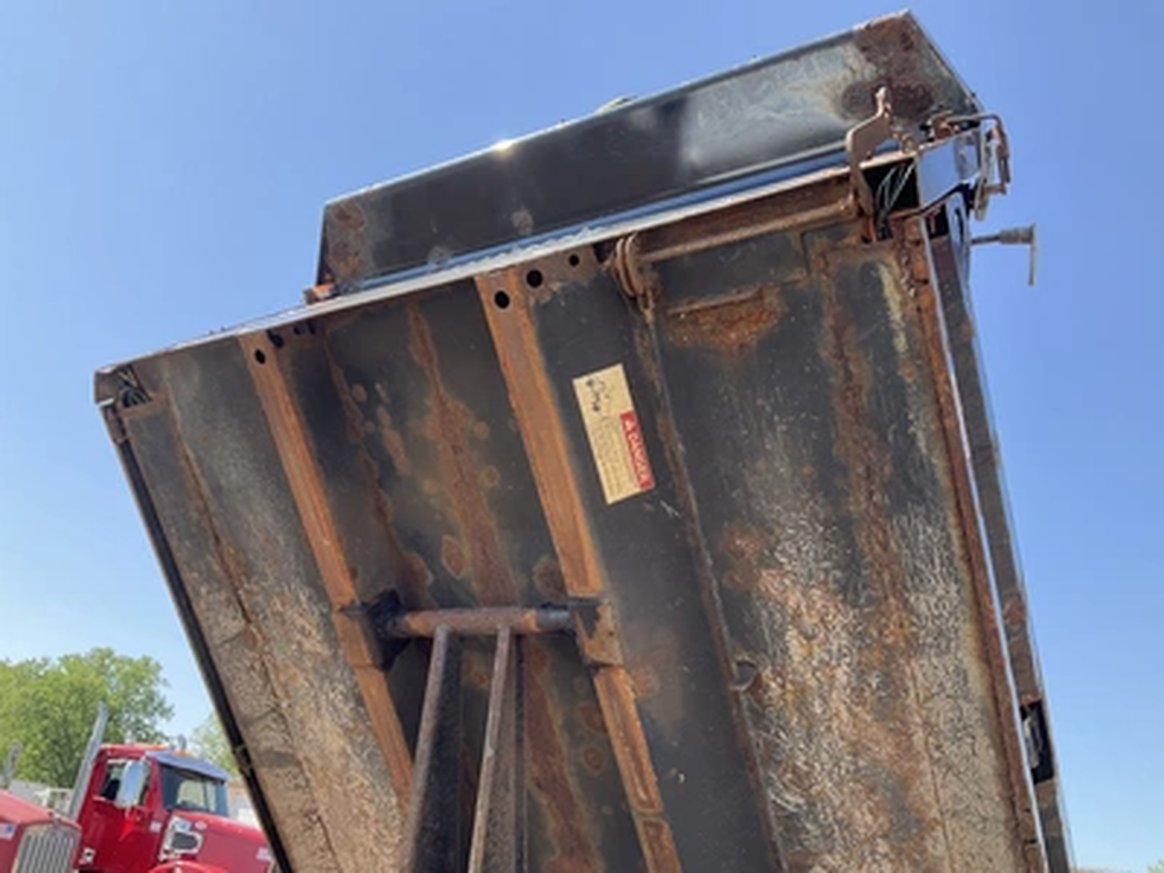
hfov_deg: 61.7
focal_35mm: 29
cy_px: 436
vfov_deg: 48.2
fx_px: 975
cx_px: 582
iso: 25
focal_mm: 3
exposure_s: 1/465
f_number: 1.8
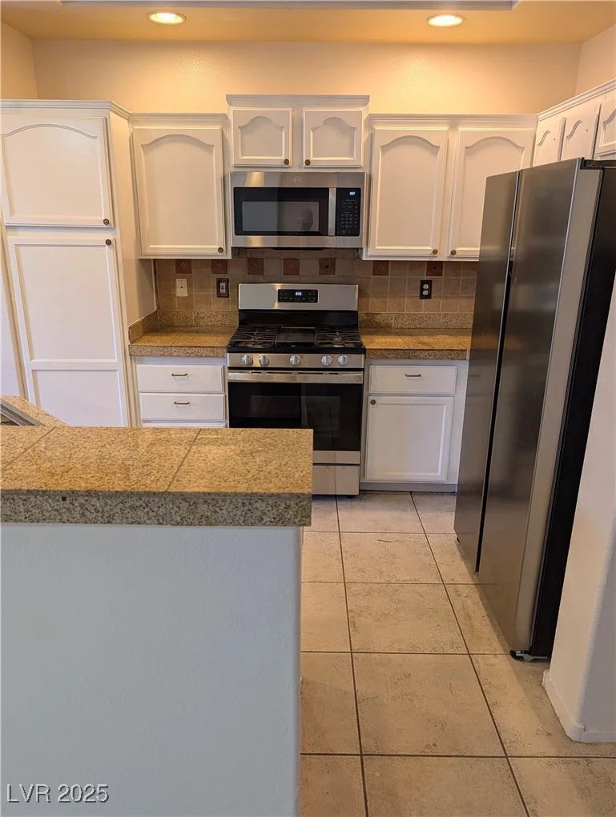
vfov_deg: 71.5
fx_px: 568
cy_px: 408
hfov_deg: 56.9
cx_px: 308
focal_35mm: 24
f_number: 1.68
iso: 21
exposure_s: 1/60
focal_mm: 6.9
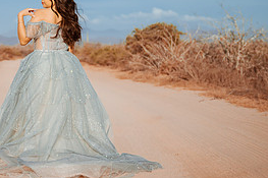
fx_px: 789
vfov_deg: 12.8
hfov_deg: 18.9
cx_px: 19
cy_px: 23
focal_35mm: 106
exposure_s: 1/5000
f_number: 2.8
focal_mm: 48
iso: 200
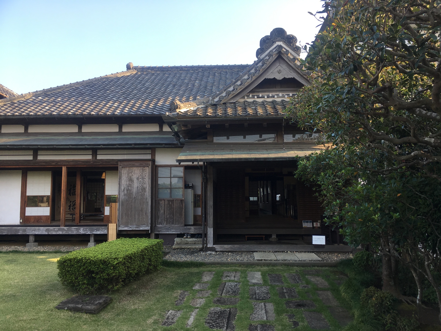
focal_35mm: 29
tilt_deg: +5.7
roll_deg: +1.0
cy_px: 166
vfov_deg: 48.2
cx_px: 220
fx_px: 369
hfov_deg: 61.7
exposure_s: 1/246
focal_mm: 4.15
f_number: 2.2
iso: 25
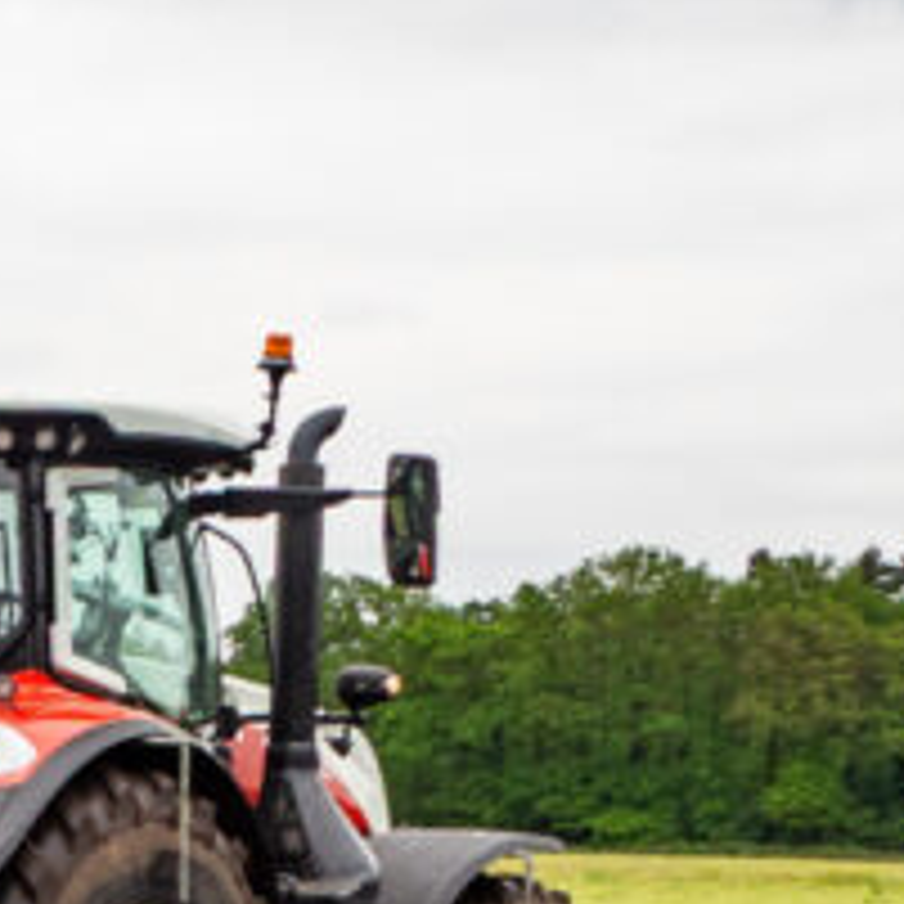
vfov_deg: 13.6
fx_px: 3723
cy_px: 998
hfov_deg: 12.3
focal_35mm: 126
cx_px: -900
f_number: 5.6
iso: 200
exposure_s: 1/200
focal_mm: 14
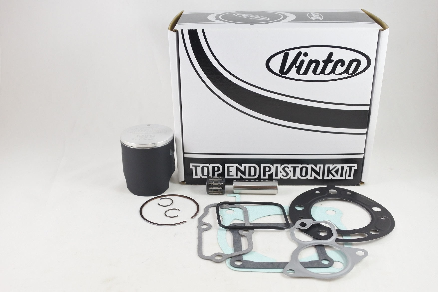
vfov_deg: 36.9
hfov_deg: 53.1
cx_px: 219
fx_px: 438
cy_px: 146
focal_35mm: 36
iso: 560
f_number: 4
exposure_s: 1/125
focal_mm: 13.7
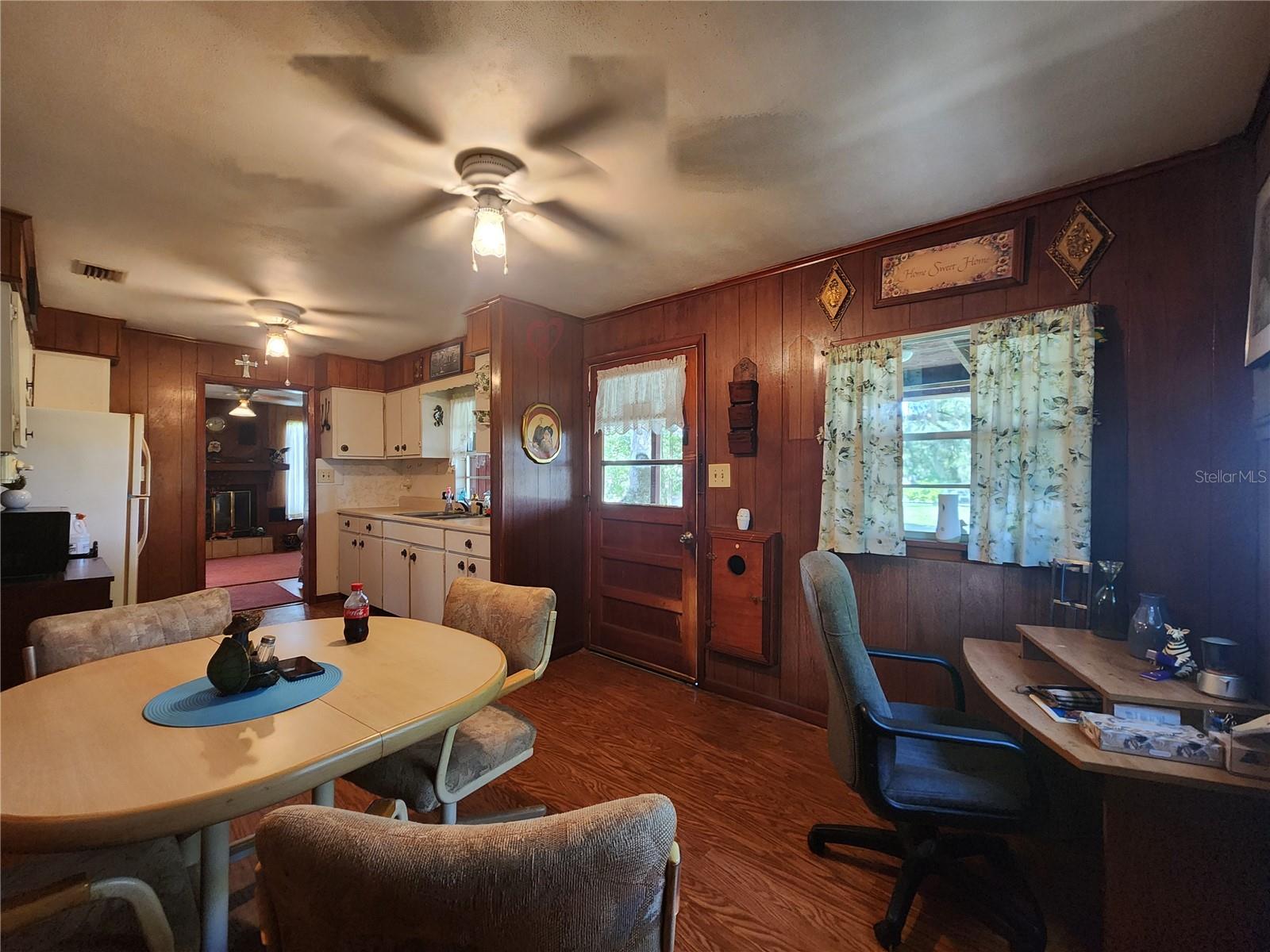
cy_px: 476
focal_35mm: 13
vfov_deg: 89.9
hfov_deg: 106.2
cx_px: 635
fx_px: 477
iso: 320
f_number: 2.2
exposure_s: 1/30
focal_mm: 2.2
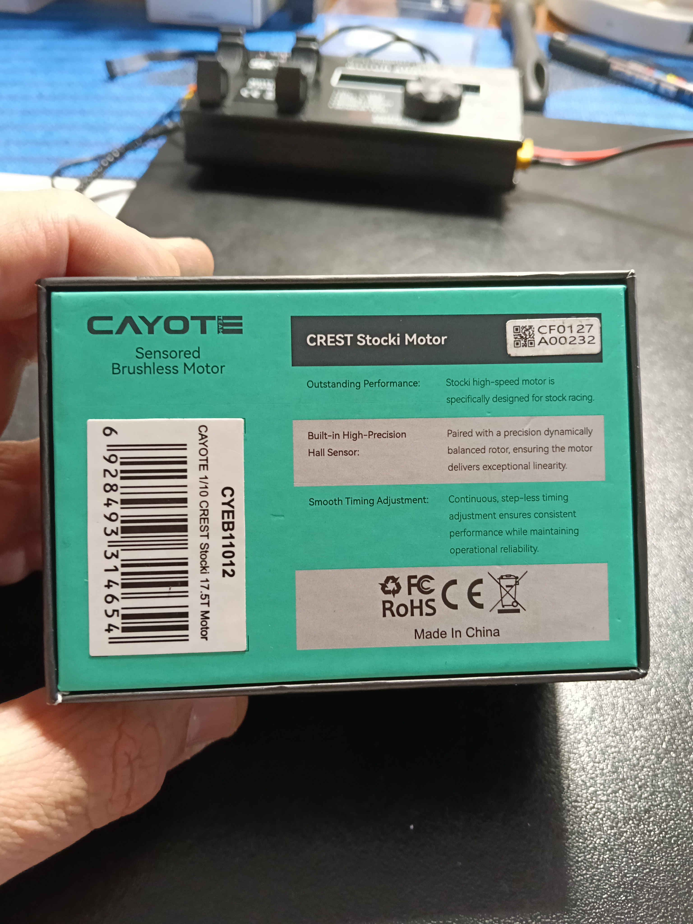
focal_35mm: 27
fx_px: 721
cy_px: 462
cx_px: 346
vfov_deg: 65.3
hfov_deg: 51.4
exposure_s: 1/33.3
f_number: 1.8
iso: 500
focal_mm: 3.98
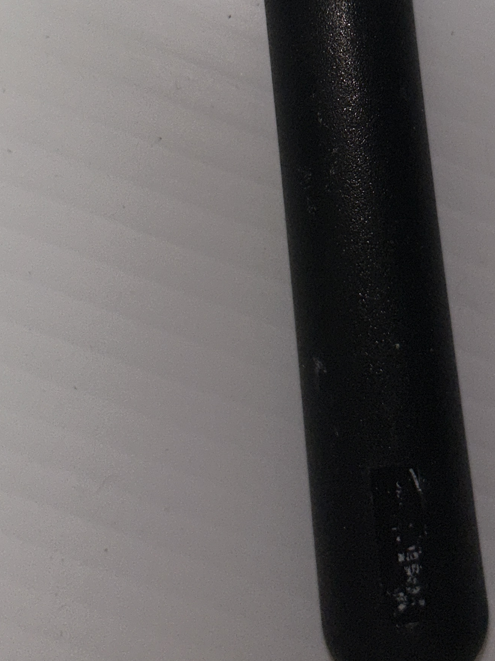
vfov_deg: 31.3
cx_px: 352
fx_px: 1144
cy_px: 126
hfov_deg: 24.2
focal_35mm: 60
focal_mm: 5.7
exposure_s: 1/80
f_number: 1.5
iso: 32
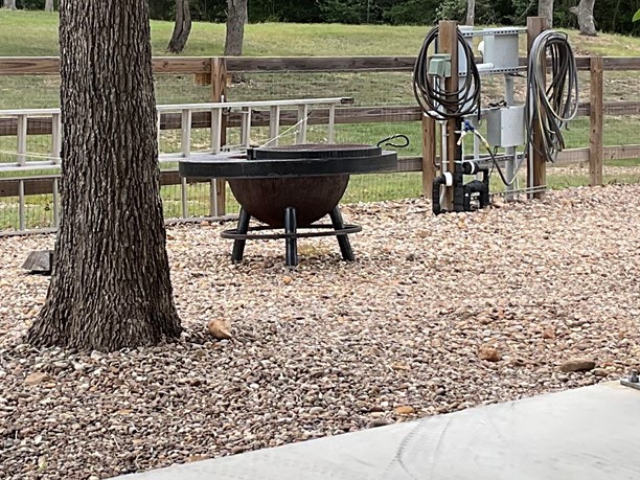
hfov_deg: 20.2
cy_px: 117
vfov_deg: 15.2
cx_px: 251
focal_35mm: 97
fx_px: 1793
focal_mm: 3
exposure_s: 1/428
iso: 16
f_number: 1.8
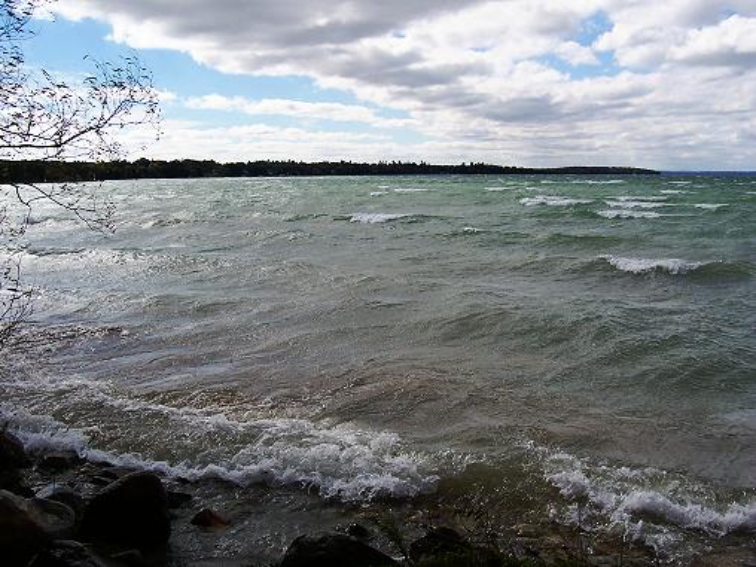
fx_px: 808
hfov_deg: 50.1
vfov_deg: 38.7
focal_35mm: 37
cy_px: 284
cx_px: 378
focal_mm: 5.6
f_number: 5.6
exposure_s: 1/750
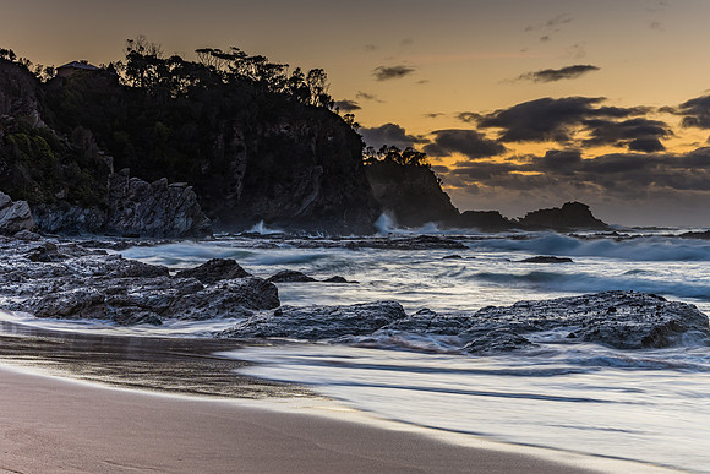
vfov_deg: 23.0
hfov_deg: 33.9
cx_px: 354
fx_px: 1164
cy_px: 237
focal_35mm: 59
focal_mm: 38
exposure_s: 1/2.5
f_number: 8
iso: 100
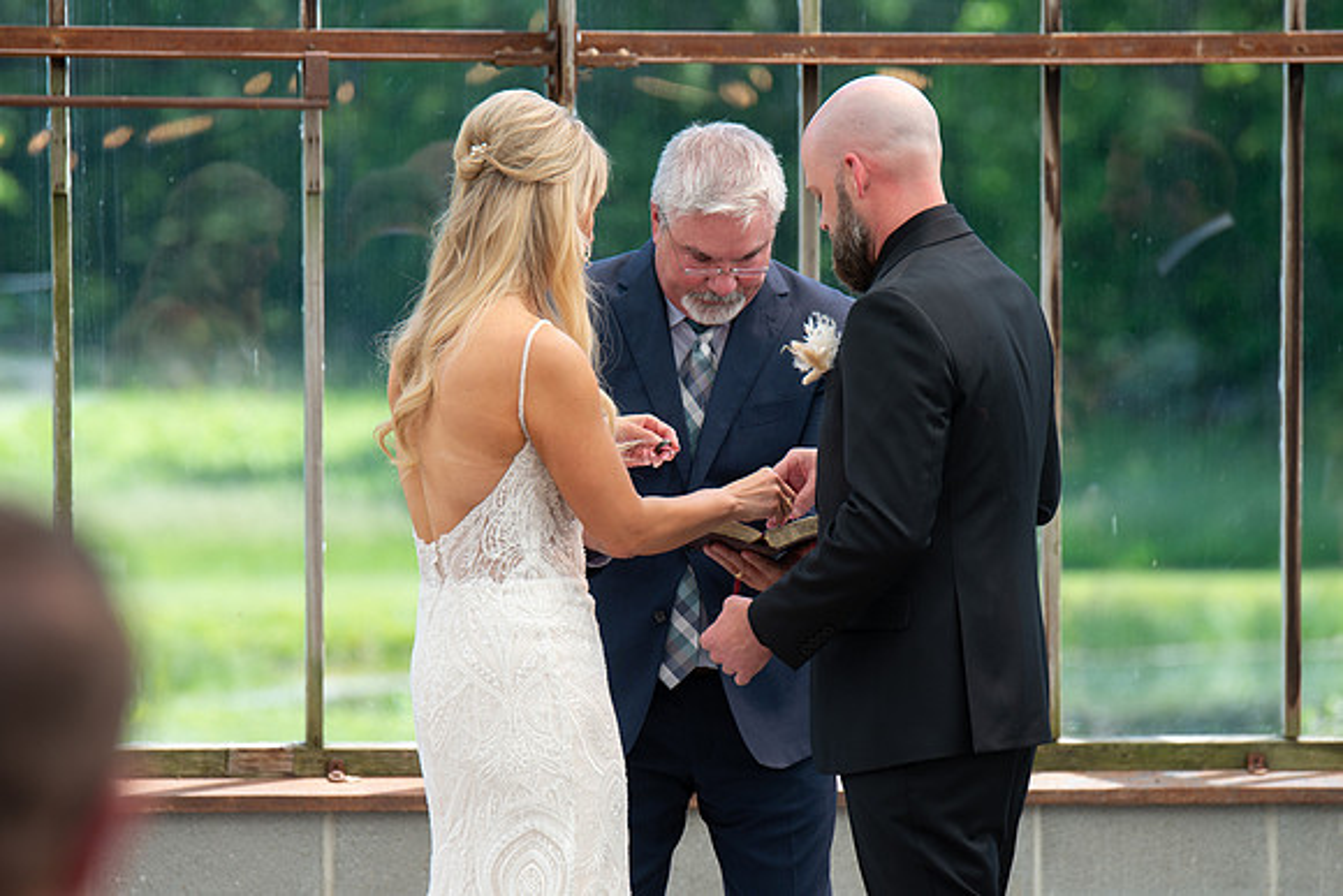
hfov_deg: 8.3
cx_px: 688
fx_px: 9281
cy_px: 536
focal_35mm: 249
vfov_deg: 5.5
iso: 160
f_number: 4.5
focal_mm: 200
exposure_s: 1/250
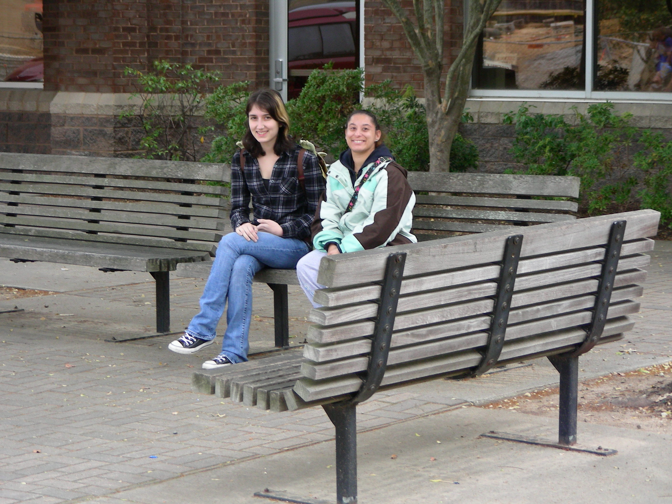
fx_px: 2194
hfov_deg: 17.4
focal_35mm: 113
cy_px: 252
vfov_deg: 13.1
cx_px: 336
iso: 50
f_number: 3.5
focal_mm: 18.9
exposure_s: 1/88.1
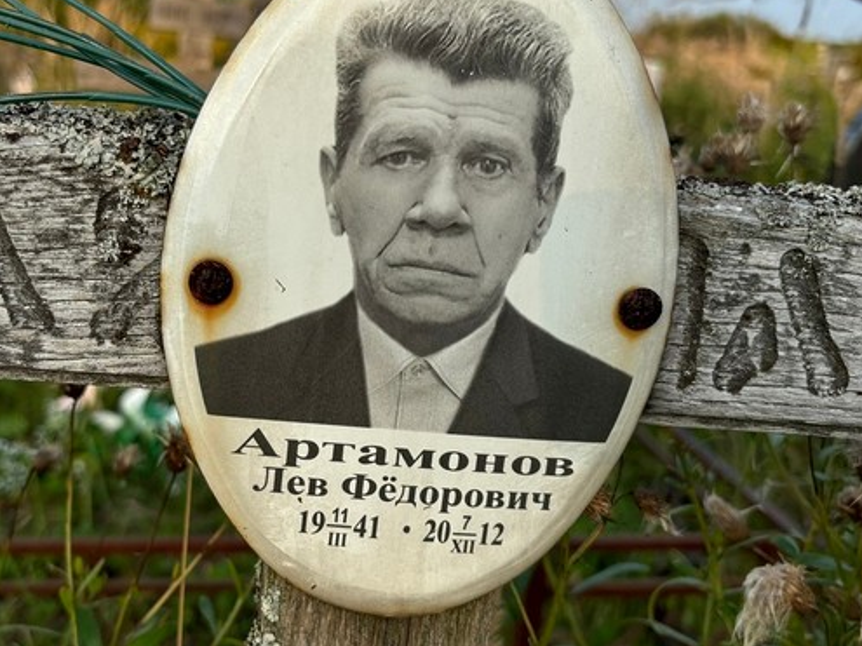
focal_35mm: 42
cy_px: 306
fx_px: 1046
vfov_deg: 34.3
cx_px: 333
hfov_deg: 44.5
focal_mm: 5.96
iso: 50
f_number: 1.6
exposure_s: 1/1248
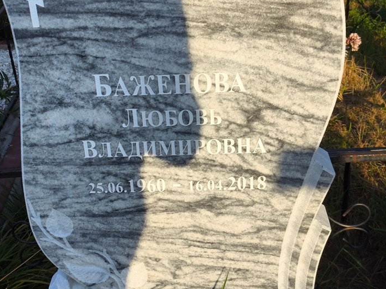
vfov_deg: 25.6
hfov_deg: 33.7
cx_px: 173
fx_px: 636
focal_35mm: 57
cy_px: 126
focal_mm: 4.71
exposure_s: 1/1081
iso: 50
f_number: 1.7
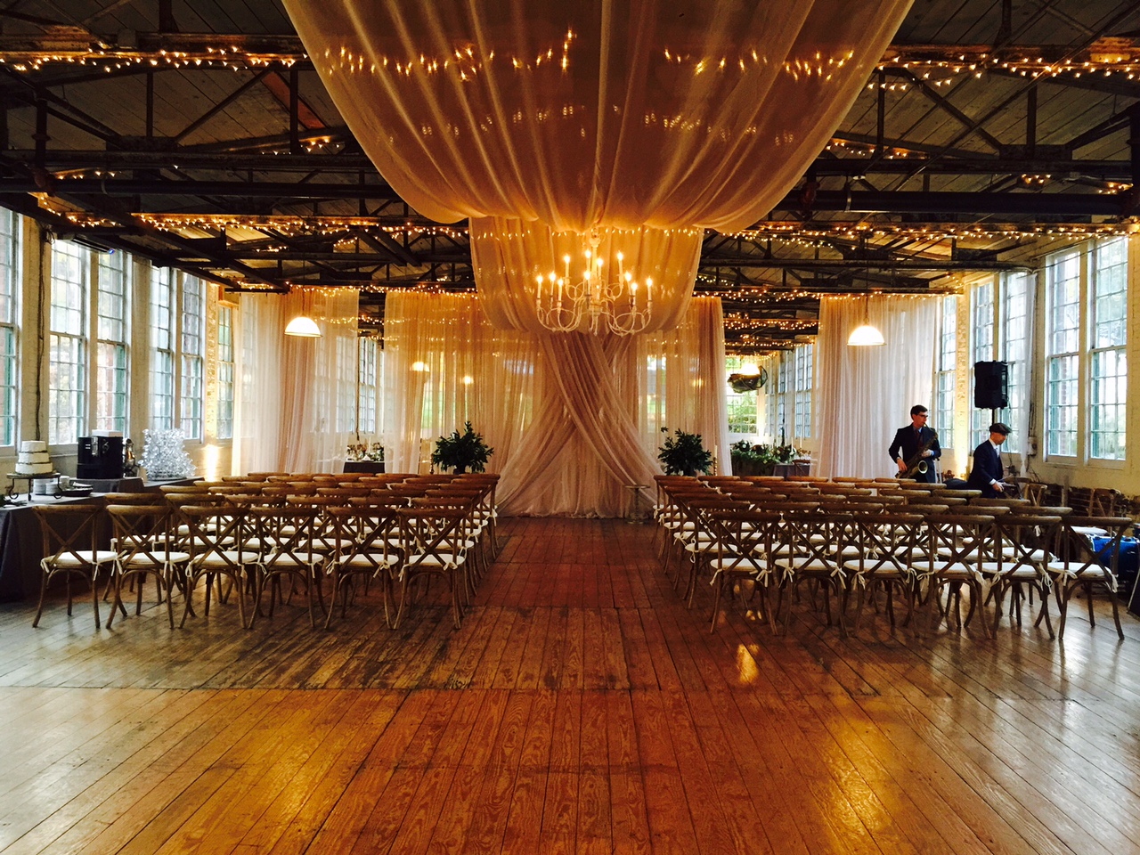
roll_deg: -0.6
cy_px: 428
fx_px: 955
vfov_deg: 48.2
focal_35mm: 29
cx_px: 570
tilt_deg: -0.2
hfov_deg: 61.7
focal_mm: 4.15
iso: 125
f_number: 2.2
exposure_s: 1/15
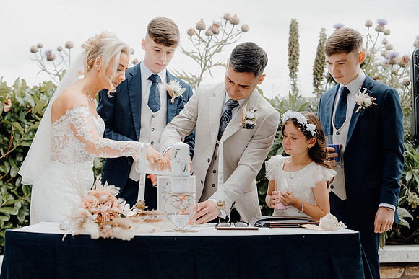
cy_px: 140
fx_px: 687
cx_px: 210
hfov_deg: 33.9
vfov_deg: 23.0
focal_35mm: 59
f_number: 3.5
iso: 125
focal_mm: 59
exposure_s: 1/200
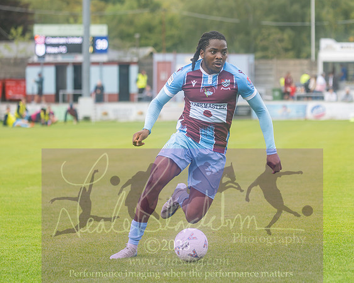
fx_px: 2327
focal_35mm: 222
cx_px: 332
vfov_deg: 7.0
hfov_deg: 8.7
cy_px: 135
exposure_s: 1/1250
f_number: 2.8
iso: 450
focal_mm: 125
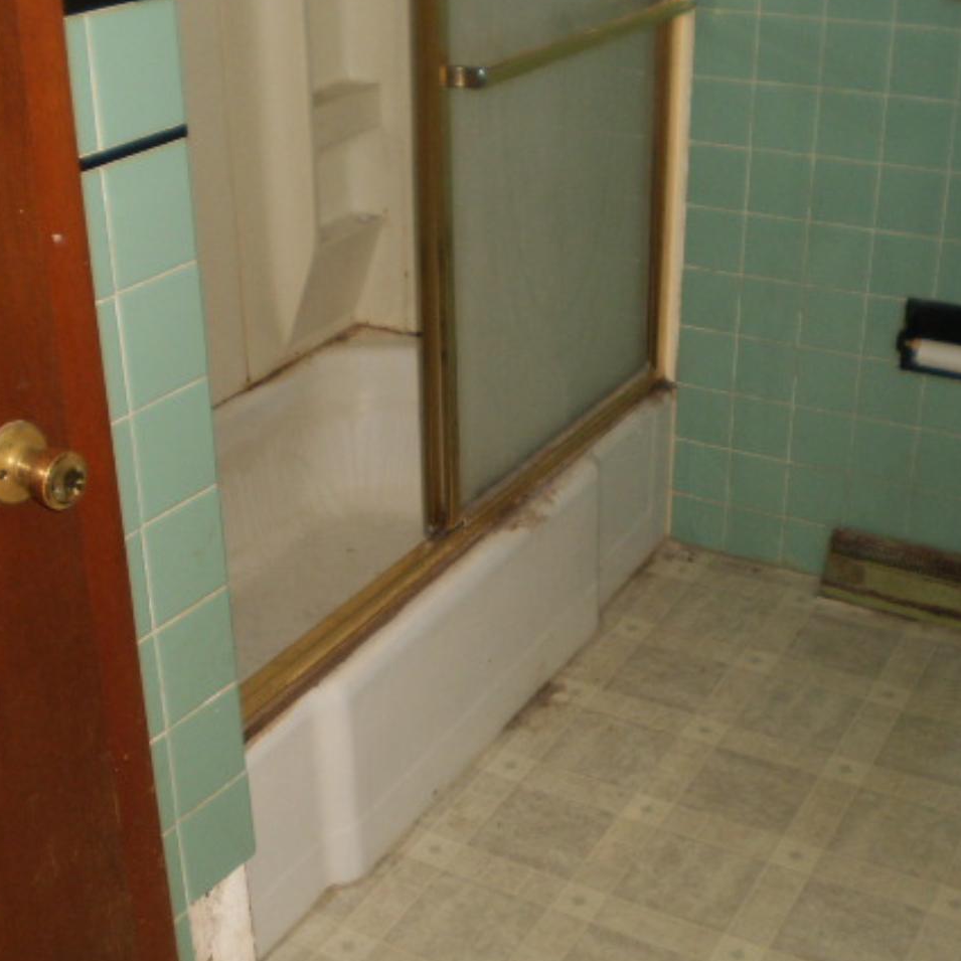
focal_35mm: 48
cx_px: 455
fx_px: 1508
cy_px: 497
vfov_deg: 35.4
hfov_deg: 35.3
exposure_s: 1/30
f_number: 3.1
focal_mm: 6.3
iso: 125
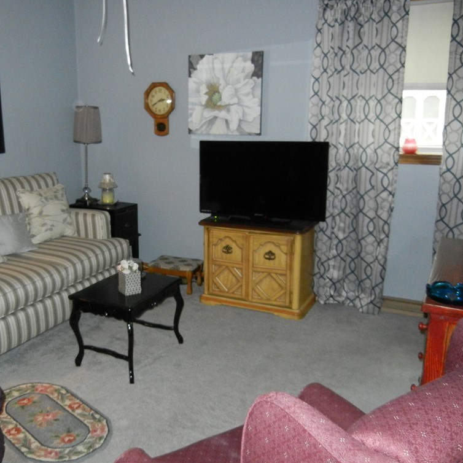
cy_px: 230
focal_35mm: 36
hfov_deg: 45.4
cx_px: 157
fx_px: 545
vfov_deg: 46.0
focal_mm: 5.4
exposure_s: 1/30
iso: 800
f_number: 3.5
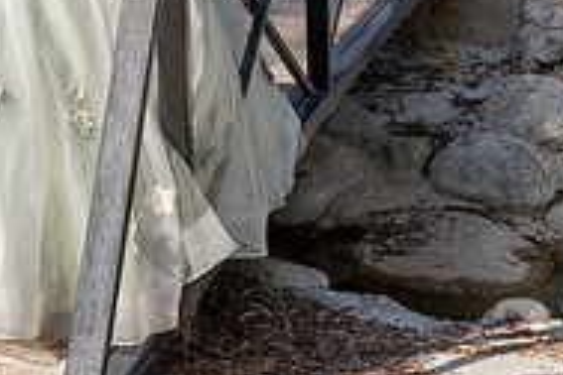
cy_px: -199
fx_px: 1579
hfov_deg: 19.6
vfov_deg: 12.8
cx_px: 3
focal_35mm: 101
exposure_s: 1/250
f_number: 8
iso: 200
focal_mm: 27
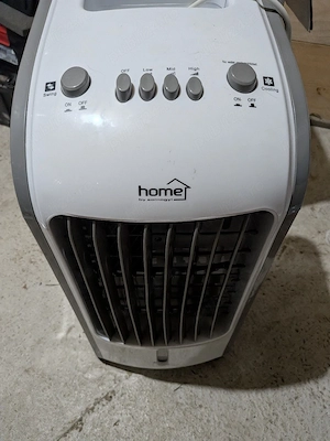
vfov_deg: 71.6
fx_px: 305
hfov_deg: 56.8
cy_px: 220
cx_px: 165
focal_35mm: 24
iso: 151
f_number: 1.7
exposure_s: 1/49.8
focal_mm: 4.53
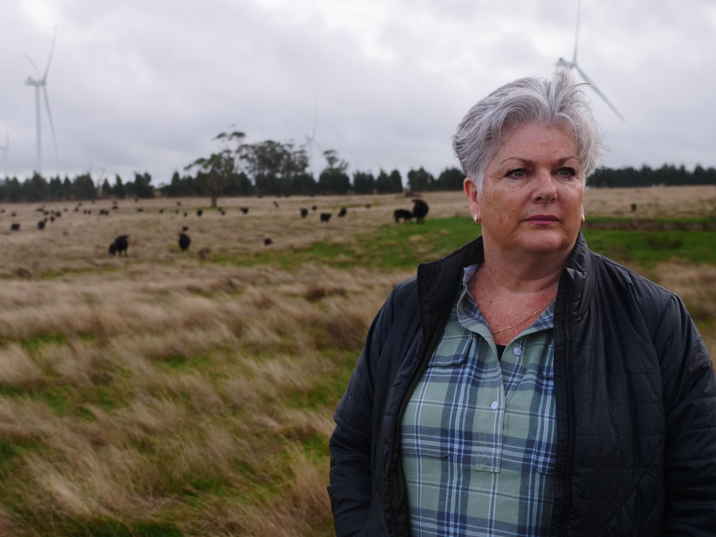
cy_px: 306
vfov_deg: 27.5
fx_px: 1096
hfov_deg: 36.0
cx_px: 280
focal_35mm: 53
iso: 320
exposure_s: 1/1600
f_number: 3.5
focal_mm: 21
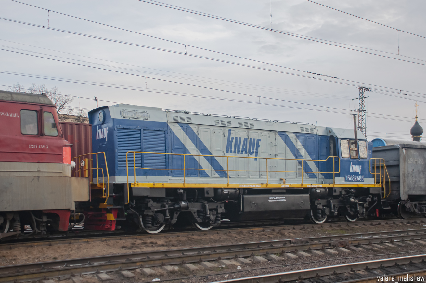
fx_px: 496
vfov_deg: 31.8
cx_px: 213
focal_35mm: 42
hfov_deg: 46.4
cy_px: 142
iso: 500
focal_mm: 28
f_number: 4
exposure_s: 1/250
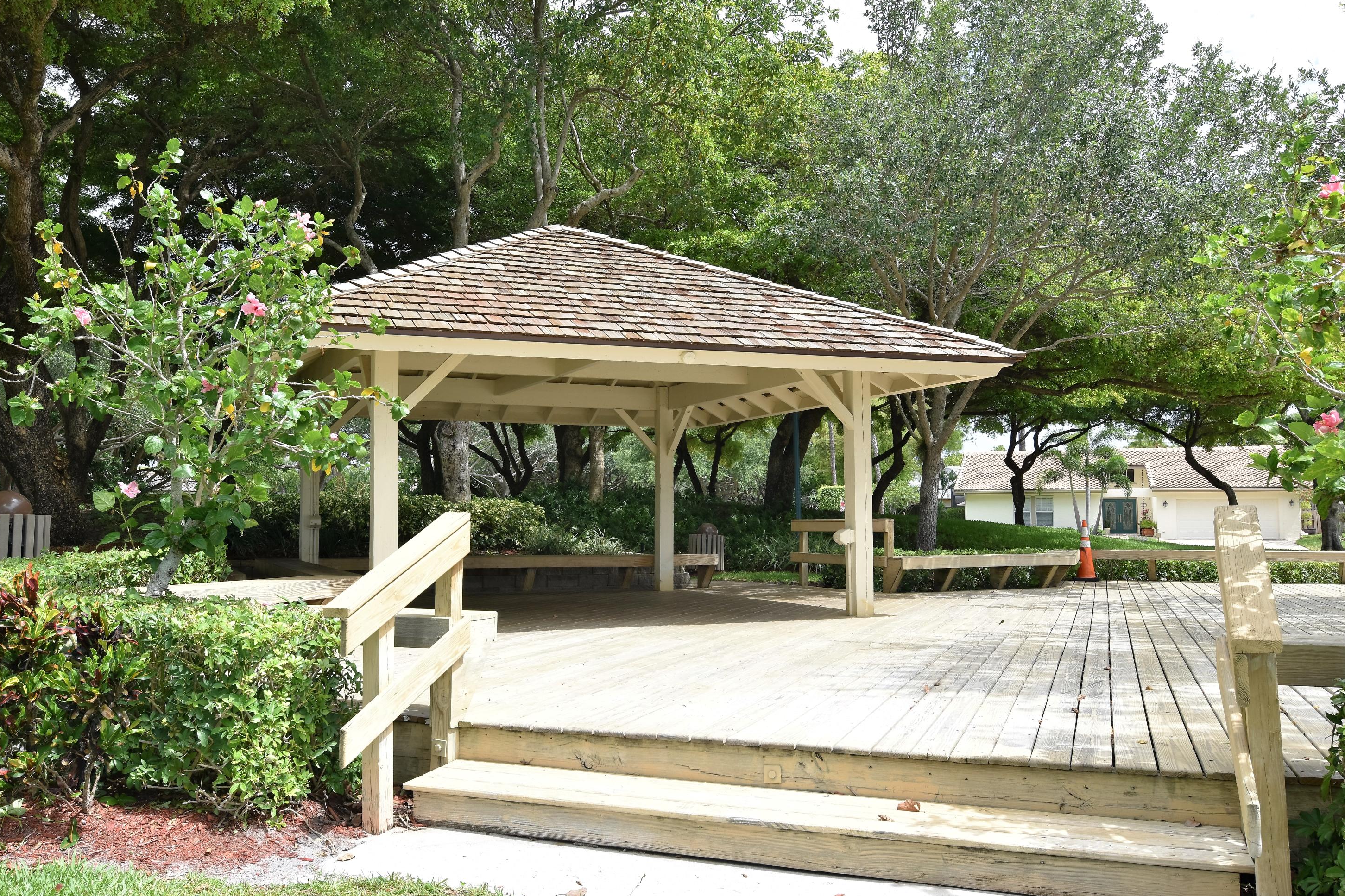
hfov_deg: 60.3
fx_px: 1158
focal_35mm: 31
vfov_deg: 42.3
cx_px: 659
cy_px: 445
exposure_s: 1/250
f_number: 8
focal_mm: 20
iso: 200
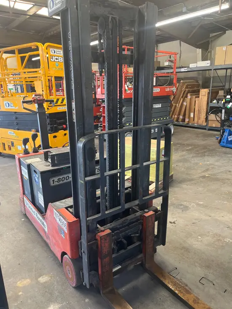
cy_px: 154
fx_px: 232
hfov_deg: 53.1
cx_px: 116
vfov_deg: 67.3
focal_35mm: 26
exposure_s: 1/60
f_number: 1.6
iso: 125
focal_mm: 5.1
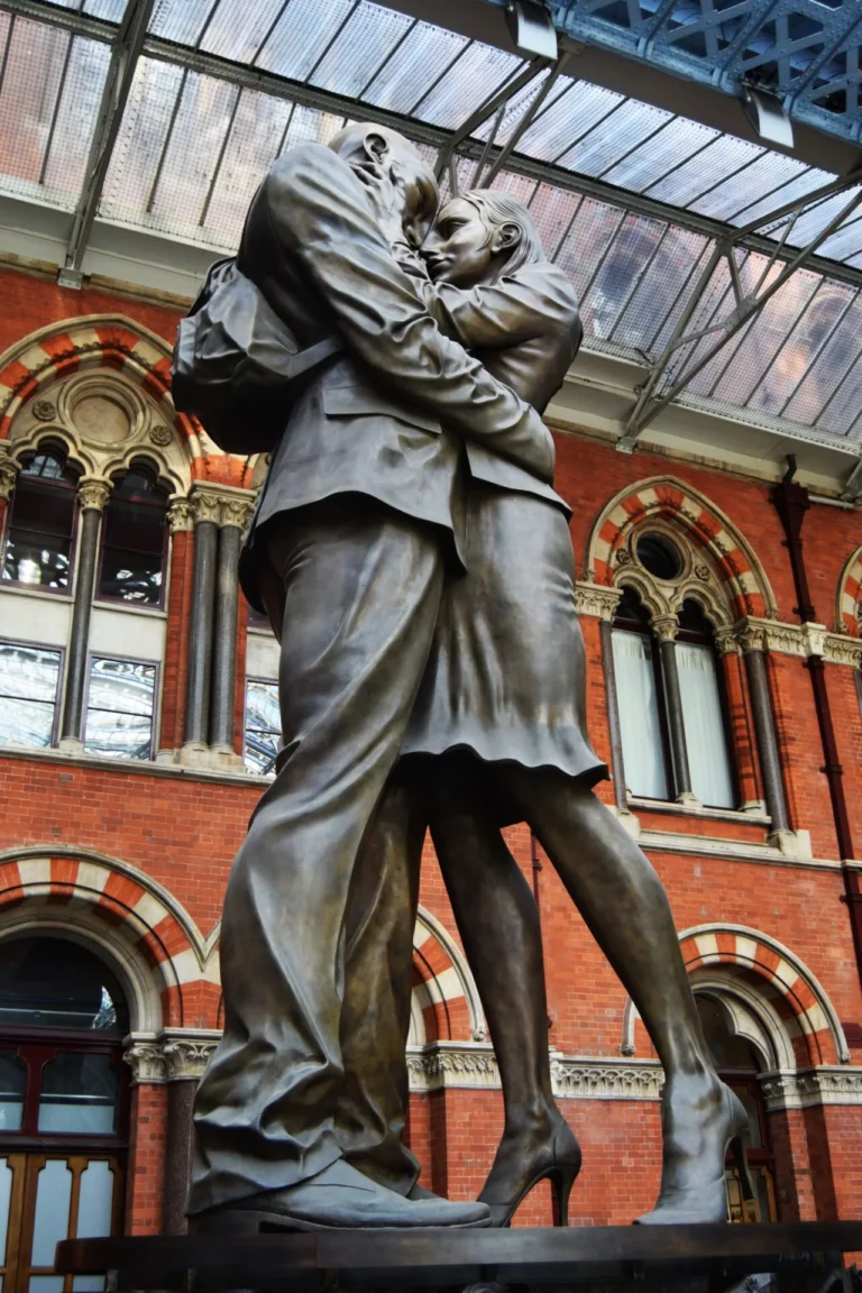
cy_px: 646
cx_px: 431
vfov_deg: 53.1
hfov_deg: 36.9
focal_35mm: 36
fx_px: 1293
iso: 100
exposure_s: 1/25
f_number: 3.8
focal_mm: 24
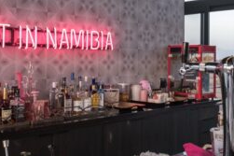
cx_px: 131
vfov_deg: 25.7
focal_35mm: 52
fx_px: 338
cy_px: 44
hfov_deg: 38.2
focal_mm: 11
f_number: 4
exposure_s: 1/125
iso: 500
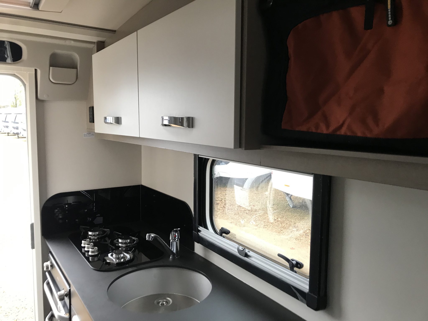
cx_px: 214
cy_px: 160
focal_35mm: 28
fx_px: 346
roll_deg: +0.6
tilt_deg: -3.0
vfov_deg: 49.7
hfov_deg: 63.4
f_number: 1.8
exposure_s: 1/17
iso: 40
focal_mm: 3.99
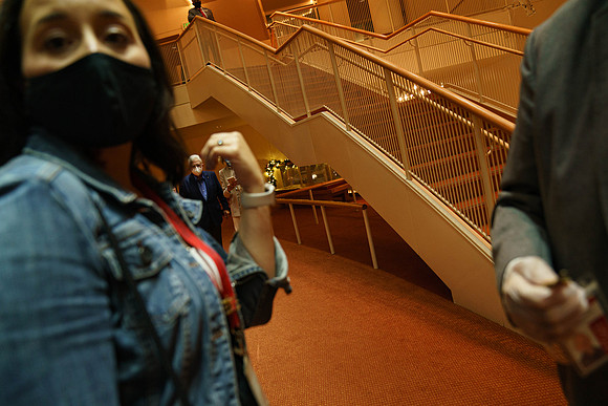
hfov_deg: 73.7
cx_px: 304
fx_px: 405
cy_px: 203
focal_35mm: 24
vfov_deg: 53.2
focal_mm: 24
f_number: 3.2
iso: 2500
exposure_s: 1/200
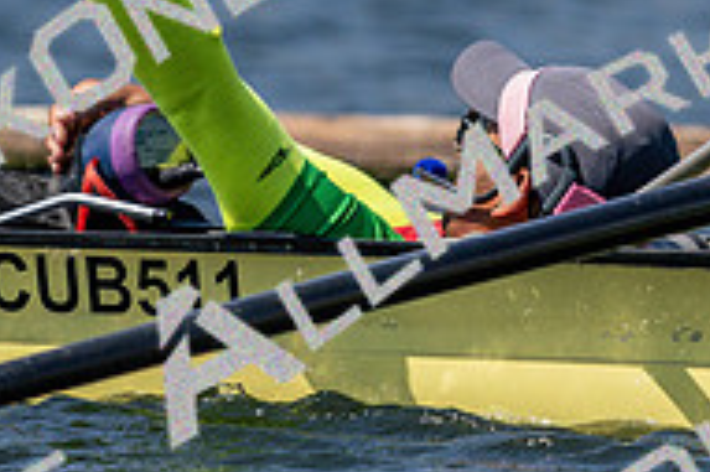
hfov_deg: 1.8
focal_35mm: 1127
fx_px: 22207
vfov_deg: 1.2
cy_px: -128
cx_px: 911
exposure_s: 1/2000
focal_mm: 371
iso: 200
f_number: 6.3
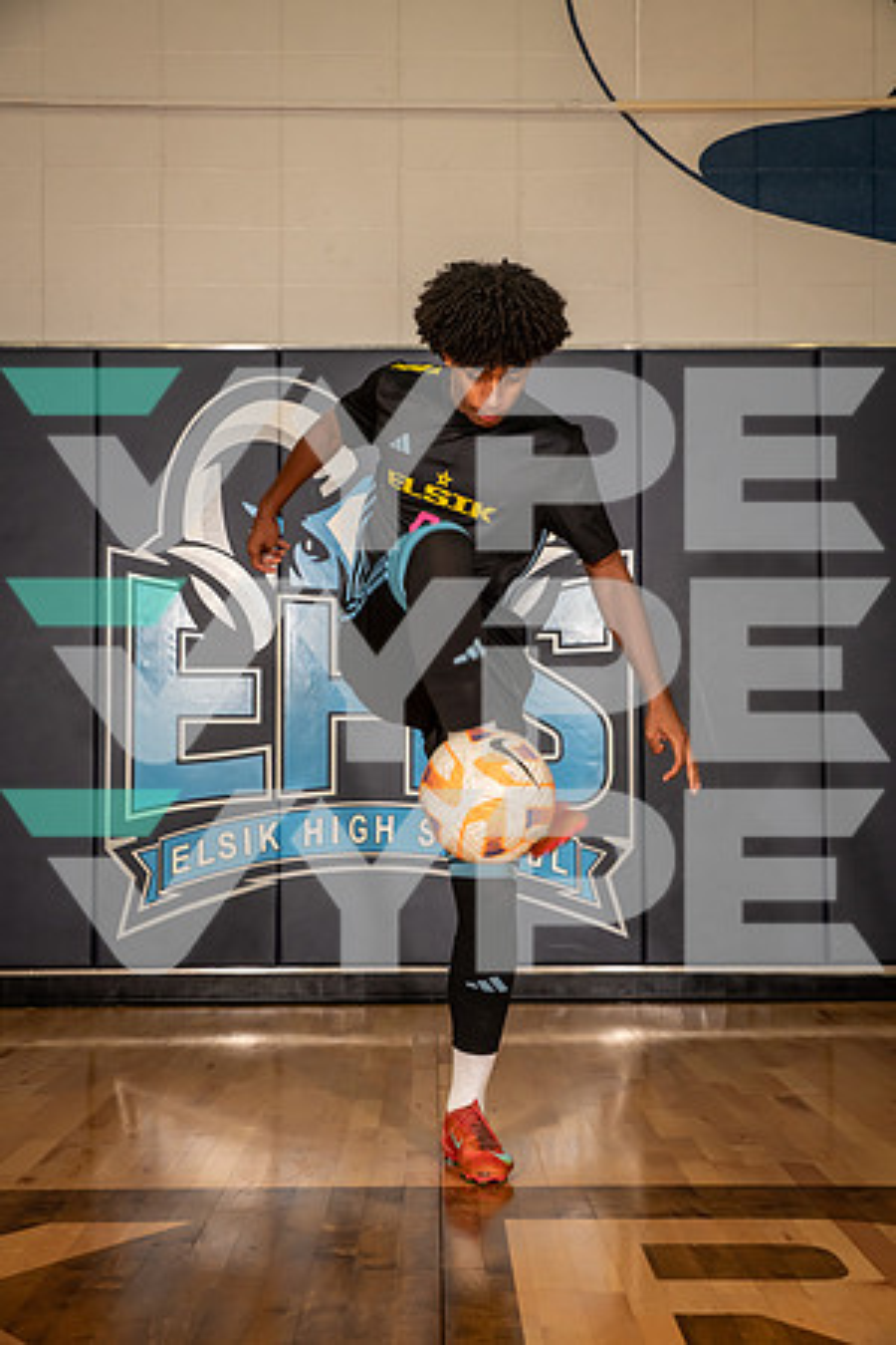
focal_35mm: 52
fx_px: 1941
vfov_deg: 38.2
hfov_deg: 26.0
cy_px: 672
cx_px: 448
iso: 800
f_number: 6.3
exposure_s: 1/320
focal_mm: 52
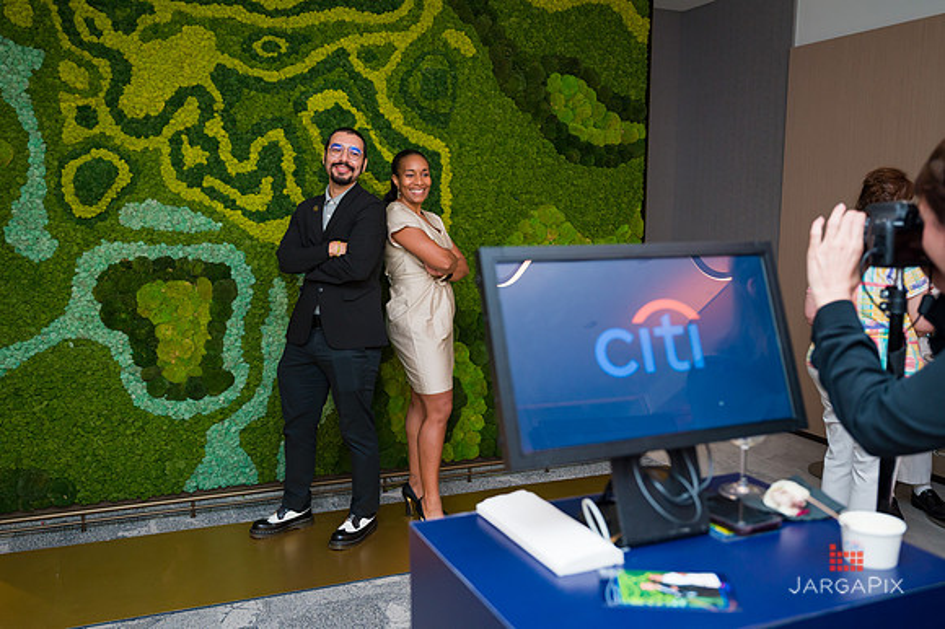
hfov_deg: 58.8
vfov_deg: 41.1
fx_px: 838
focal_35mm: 32
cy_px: 309
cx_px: 457
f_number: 3.2
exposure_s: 1/200
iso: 800
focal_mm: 30.5
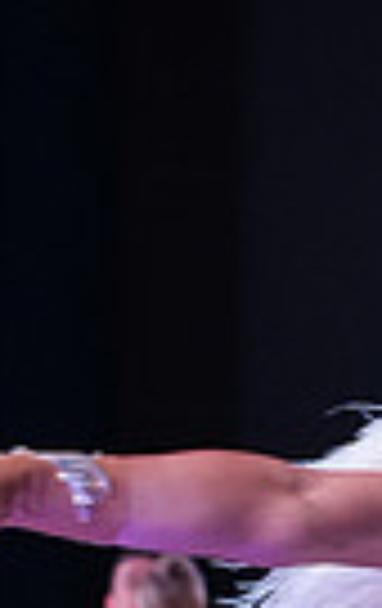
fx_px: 5070
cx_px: 771
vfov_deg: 6.7
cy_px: 973
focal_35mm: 306
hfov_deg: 4.3
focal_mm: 70
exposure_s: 1/250
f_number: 5.6
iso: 2500
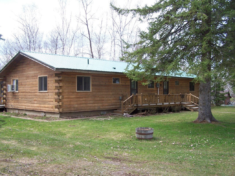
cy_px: 88
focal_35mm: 38
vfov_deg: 37.7
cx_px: 118
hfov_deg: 49.0
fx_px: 258
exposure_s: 1/250
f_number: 2.8
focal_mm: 6.3
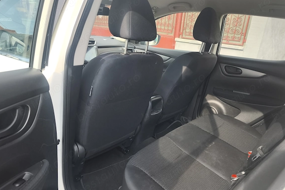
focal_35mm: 25
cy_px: 104
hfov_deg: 71.5
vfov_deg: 51.2
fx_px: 198
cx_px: 147
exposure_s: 1/313
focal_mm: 6.57
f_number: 1.6
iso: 50
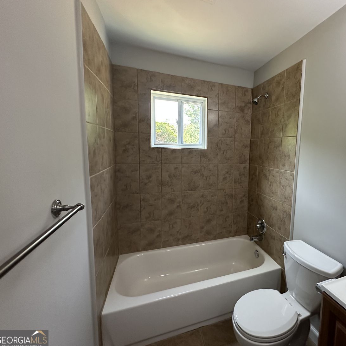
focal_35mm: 17
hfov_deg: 81.0
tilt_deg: -6.2
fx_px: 192
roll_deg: -2.6
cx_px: 233
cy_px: 170
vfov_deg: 84.0
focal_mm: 2.22
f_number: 2.2
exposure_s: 1/60
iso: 200
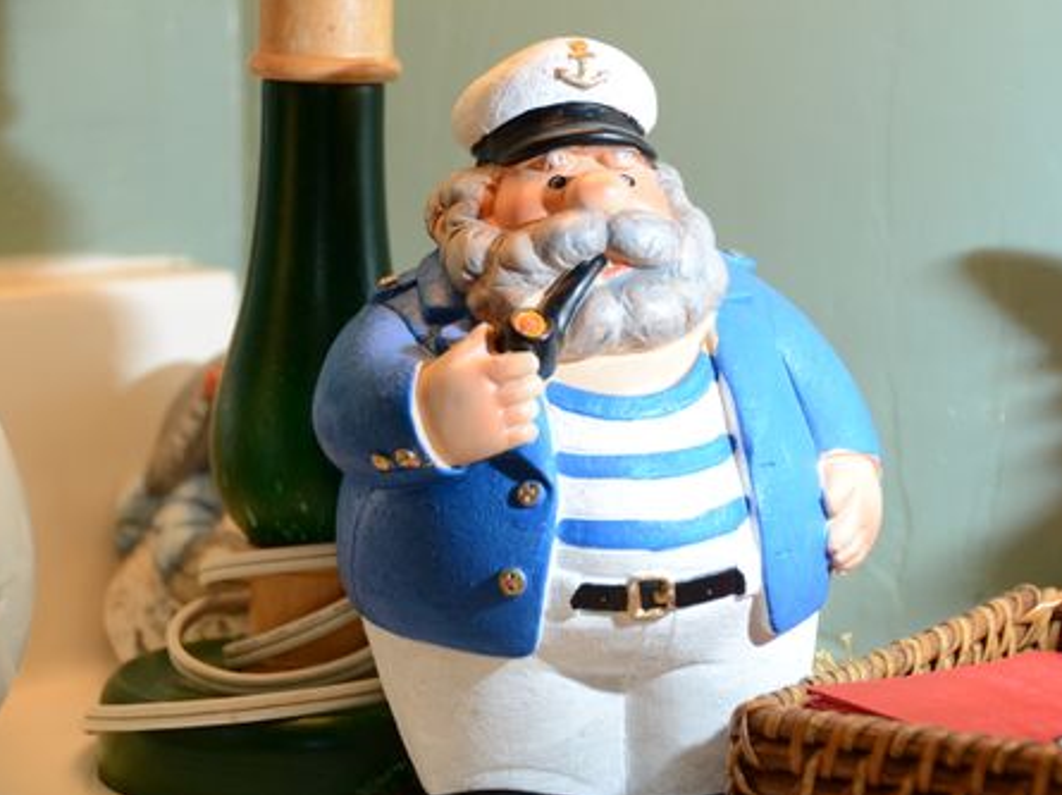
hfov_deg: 17.0
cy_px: 395
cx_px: 604
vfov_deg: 12.8
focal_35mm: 116
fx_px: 3556
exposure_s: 1/60
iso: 200
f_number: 5
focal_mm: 70
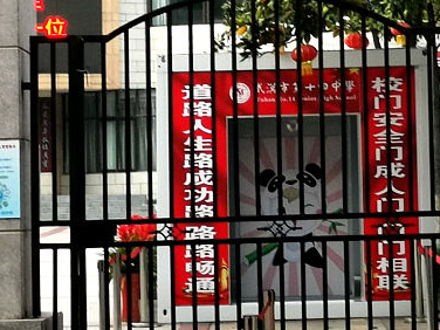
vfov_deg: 6.7
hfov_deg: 9.0
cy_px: 14
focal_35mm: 220
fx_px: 2796
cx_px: 341
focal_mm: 5.58
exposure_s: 1/90
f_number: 1.8
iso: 80
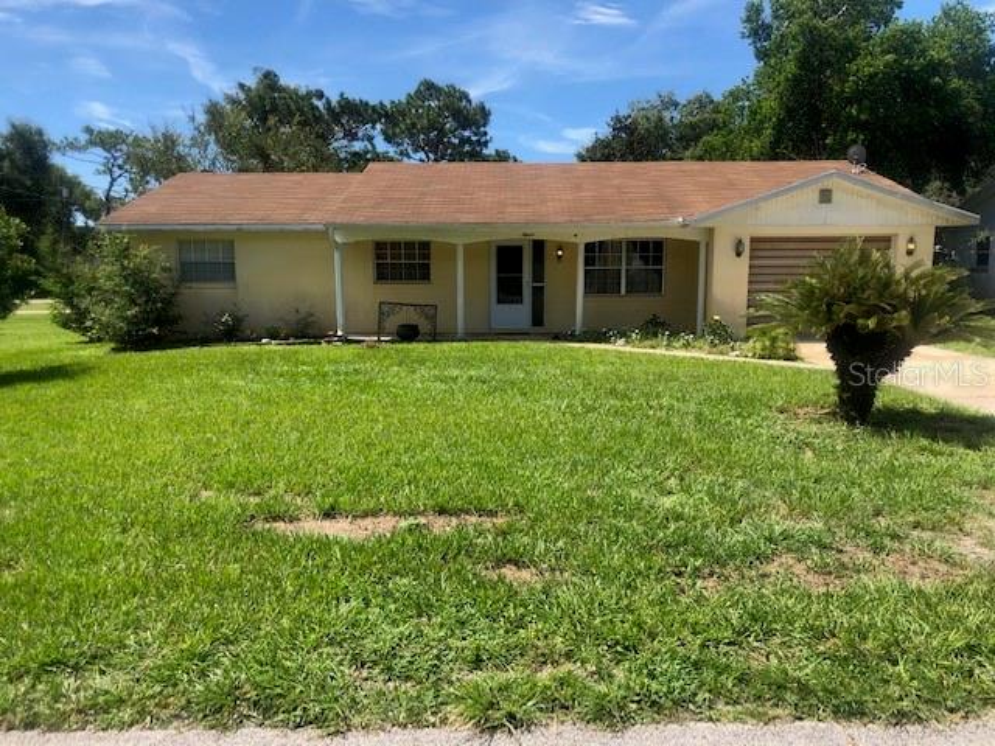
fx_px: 805
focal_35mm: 28
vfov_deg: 49.7
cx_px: 498
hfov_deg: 63.4
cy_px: 373
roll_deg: -0.3
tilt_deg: -9.6
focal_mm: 4
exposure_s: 1/1104
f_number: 1.8
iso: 20
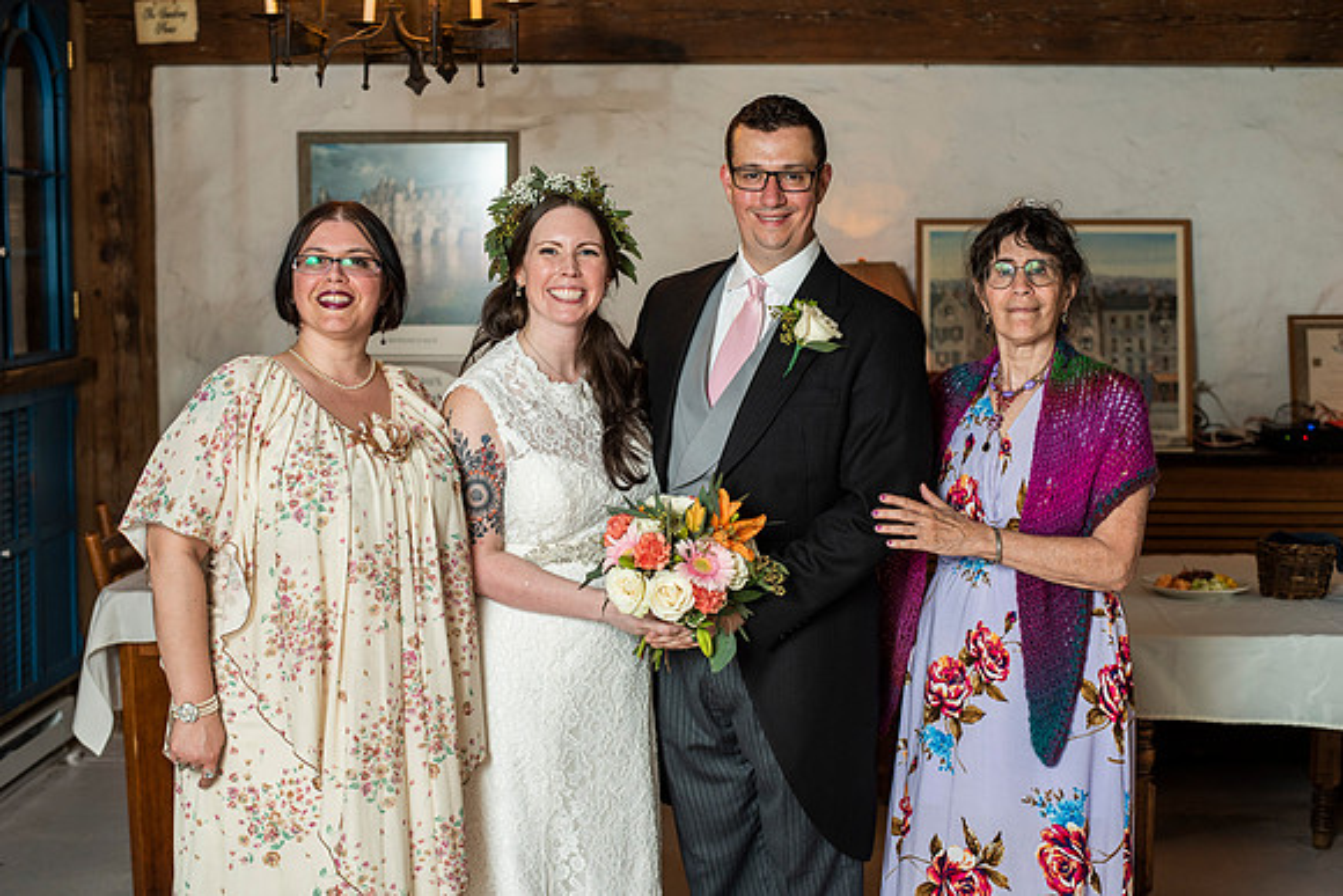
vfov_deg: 27.0
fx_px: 1866
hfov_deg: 39.6
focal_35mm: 50
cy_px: 448
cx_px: 672
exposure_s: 1/80
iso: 500
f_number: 3.5
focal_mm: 50
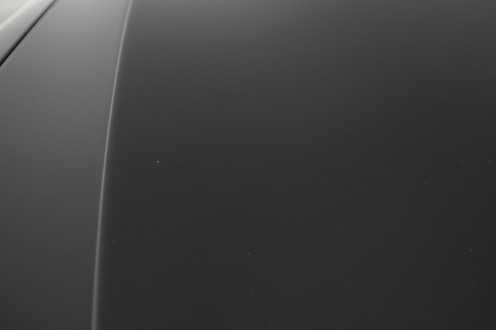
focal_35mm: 28
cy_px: 165
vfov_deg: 46.4
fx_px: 386
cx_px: 248
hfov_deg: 65.5
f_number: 4.5
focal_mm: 28
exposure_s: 1/100
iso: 3200
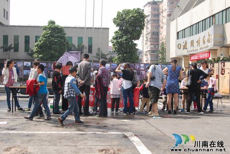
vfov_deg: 28.2
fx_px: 307
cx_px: 115
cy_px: 77
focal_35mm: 48
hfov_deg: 41.1
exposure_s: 1/320
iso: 400
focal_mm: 32
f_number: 10
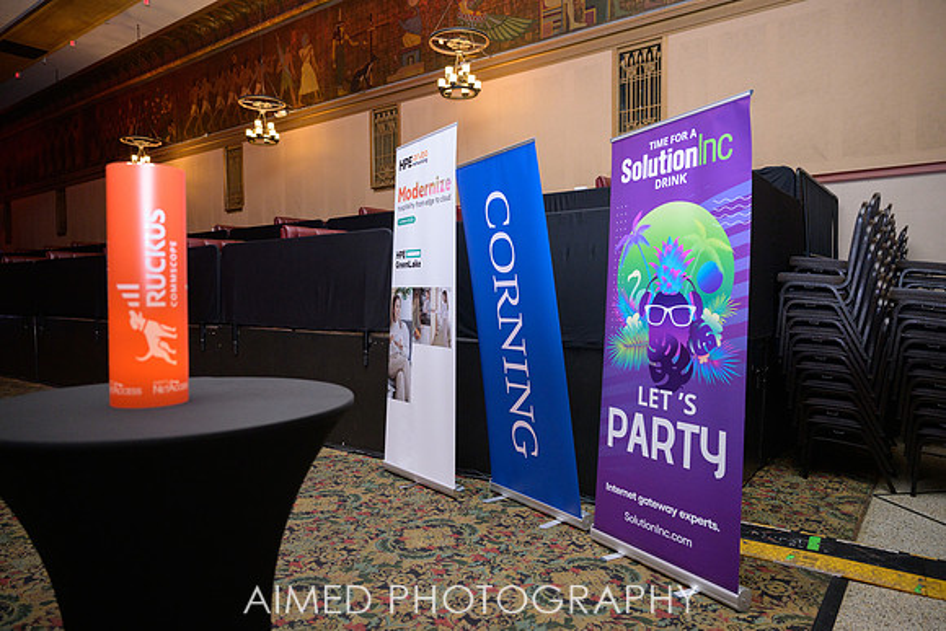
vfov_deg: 53.2
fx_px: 631
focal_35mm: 24
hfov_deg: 73.7
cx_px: 473
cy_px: 316
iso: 640
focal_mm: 24
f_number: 2.8
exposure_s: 1/160
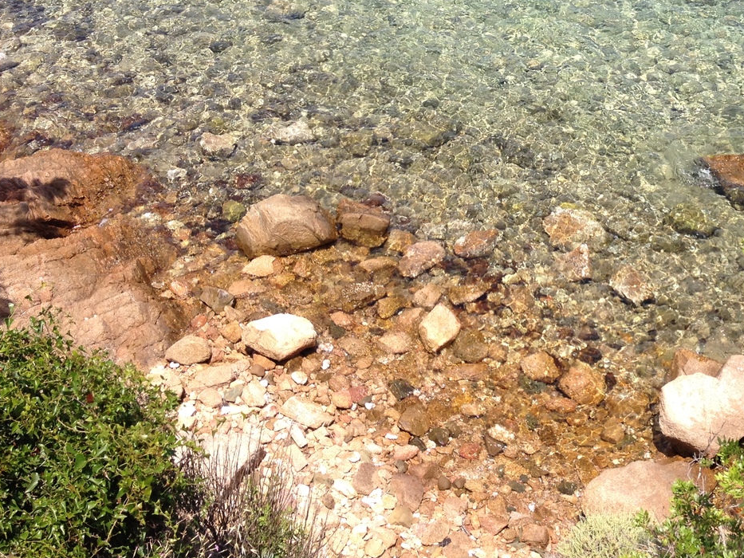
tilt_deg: -36.9
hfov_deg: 31.5
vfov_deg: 24.0
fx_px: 1290
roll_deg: +2.5
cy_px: 108
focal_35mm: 60
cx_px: 581
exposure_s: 1/1346
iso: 50
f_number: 2.4
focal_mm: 4.28
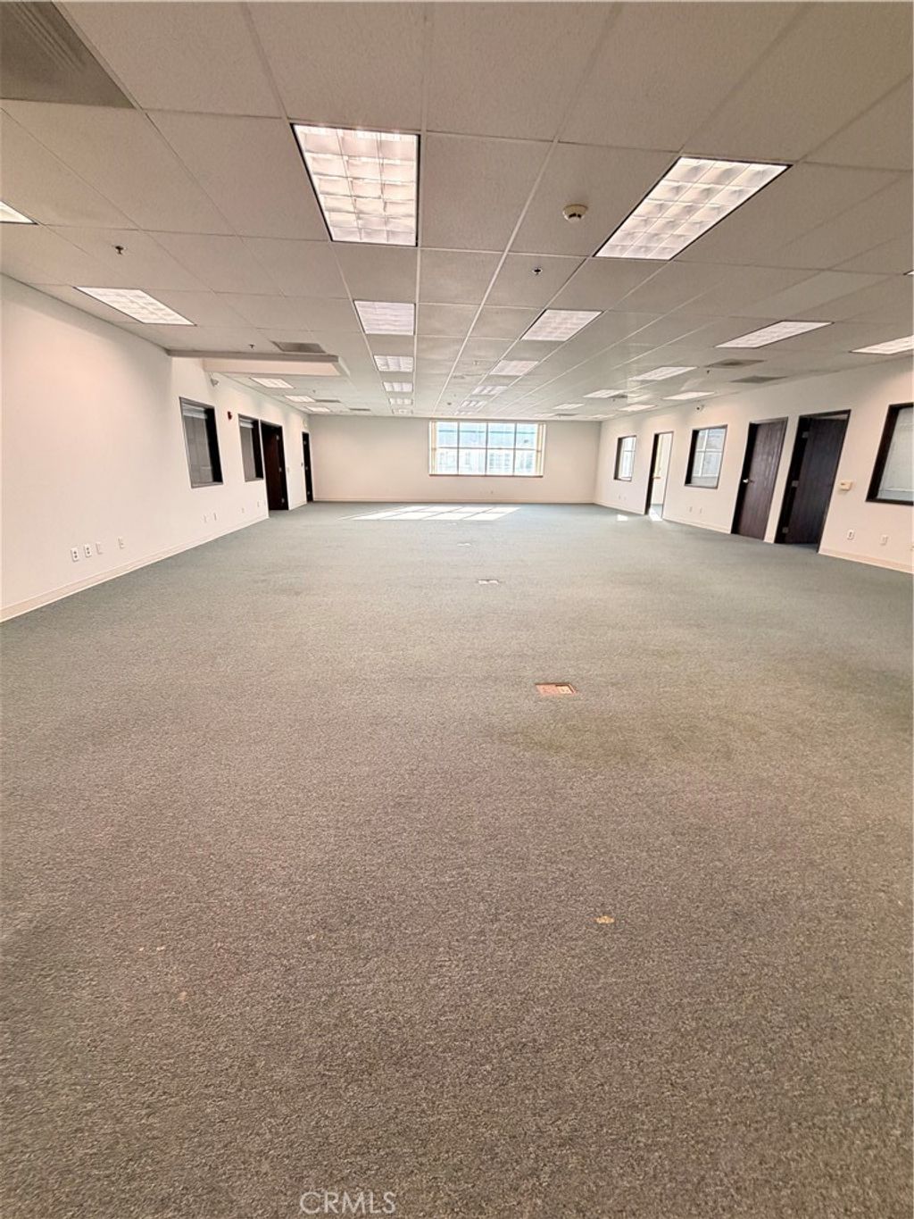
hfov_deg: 85.7
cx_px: 457
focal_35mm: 14
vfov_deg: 102.1
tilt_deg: -14.7
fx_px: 493
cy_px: 610
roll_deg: -0.7
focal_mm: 2.22
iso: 250
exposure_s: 1/60
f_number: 2.2
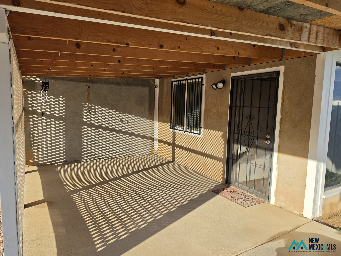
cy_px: 128
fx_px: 227
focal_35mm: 23
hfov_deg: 73.9
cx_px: 170
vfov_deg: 58.9
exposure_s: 1/4331
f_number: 1.4
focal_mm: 6.5
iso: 64
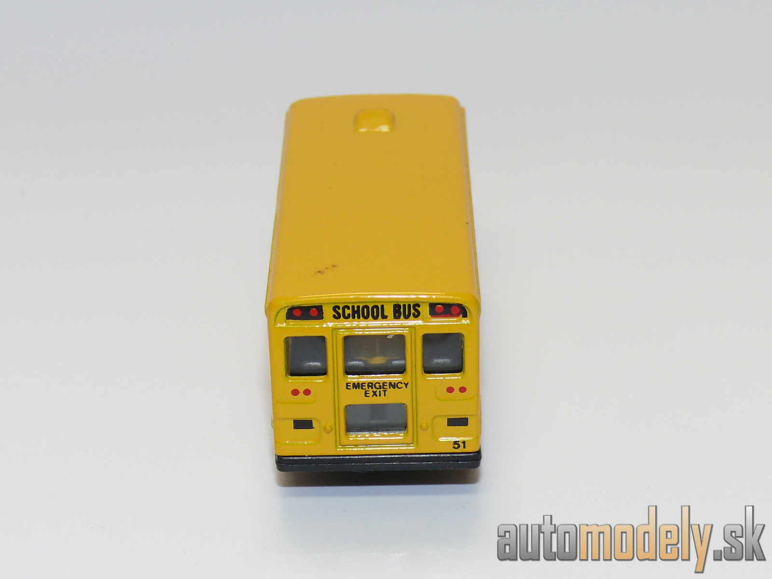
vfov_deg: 15.2
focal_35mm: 97
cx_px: 386
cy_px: 290
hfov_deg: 20.2
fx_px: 2163
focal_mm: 13.1
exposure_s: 1/30
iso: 100
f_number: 4
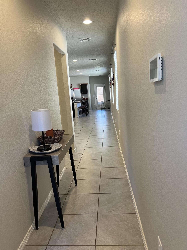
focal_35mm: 26
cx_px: 94
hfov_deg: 53.1
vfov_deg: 67.3
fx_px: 187
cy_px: 125
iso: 80
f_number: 1.5
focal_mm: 5.7
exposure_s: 1/60
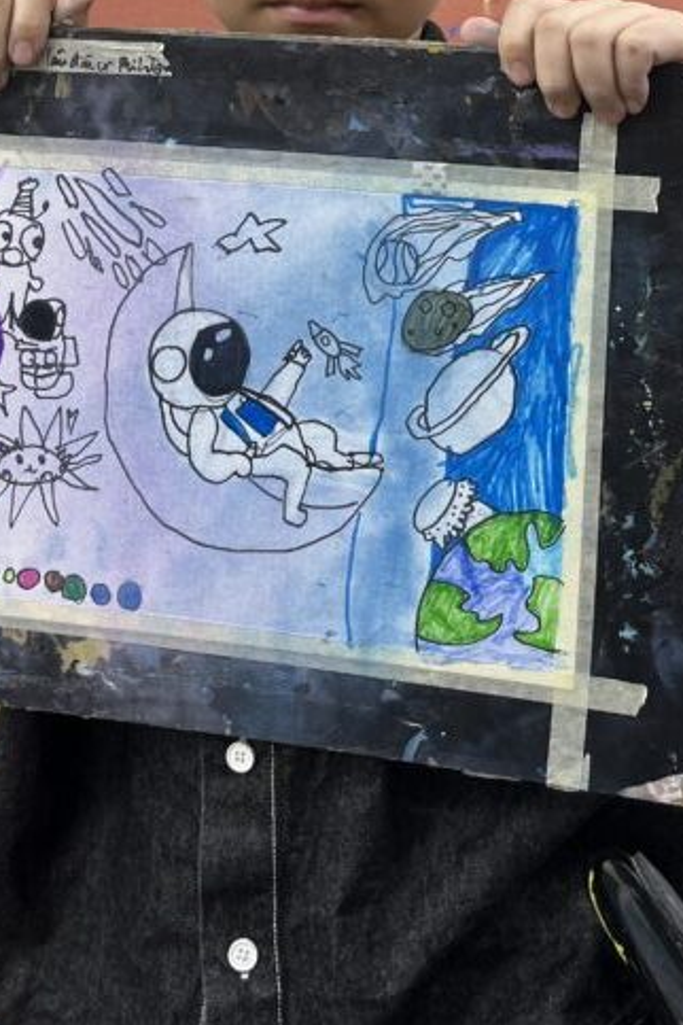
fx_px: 1594
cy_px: 70
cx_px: 305
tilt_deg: -11.5
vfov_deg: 33.4
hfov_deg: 24.2
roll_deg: -0.2
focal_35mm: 56
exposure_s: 1/100
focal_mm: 5.1
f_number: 1.6
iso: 64
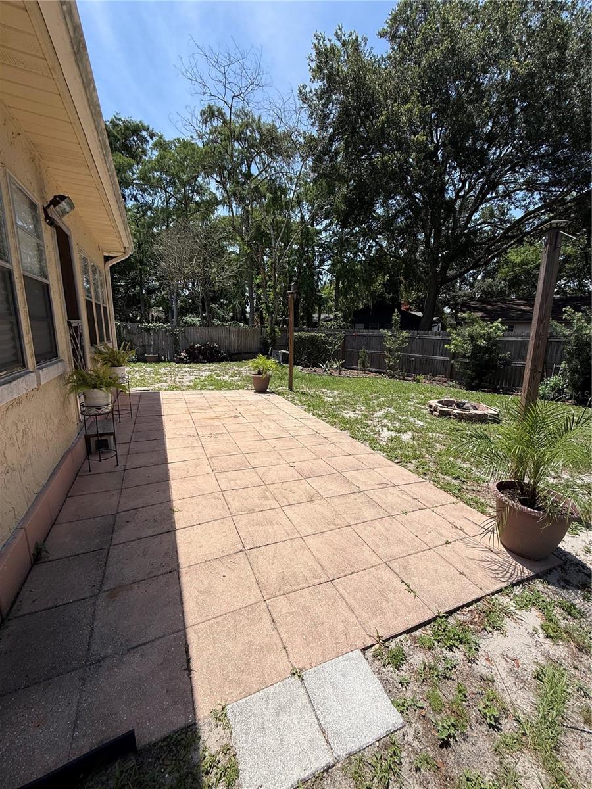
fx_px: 319
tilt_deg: -11.4
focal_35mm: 14
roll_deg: -0.5
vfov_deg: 102.1
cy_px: 394
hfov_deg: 85.7
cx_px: 296
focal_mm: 2.22
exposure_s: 1/2320
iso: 50
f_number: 2.2
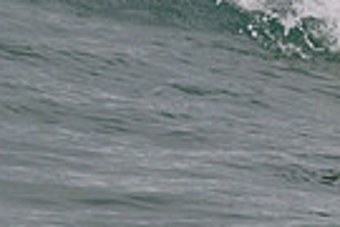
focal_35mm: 3439
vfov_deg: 0.4
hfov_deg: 0.6
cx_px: 458
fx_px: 32477
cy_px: -115
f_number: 11
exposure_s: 1/2000
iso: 1400
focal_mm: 800
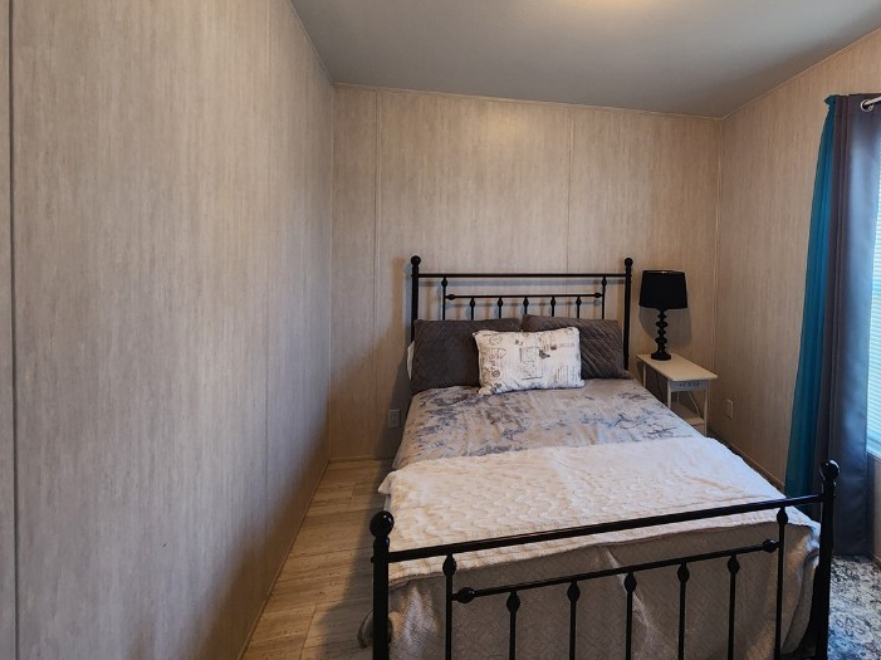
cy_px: 238
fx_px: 483
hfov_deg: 82.1
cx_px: 581
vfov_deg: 67.3
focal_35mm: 19
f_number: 2.2
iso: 200
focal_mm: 2.2
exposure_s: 1/60
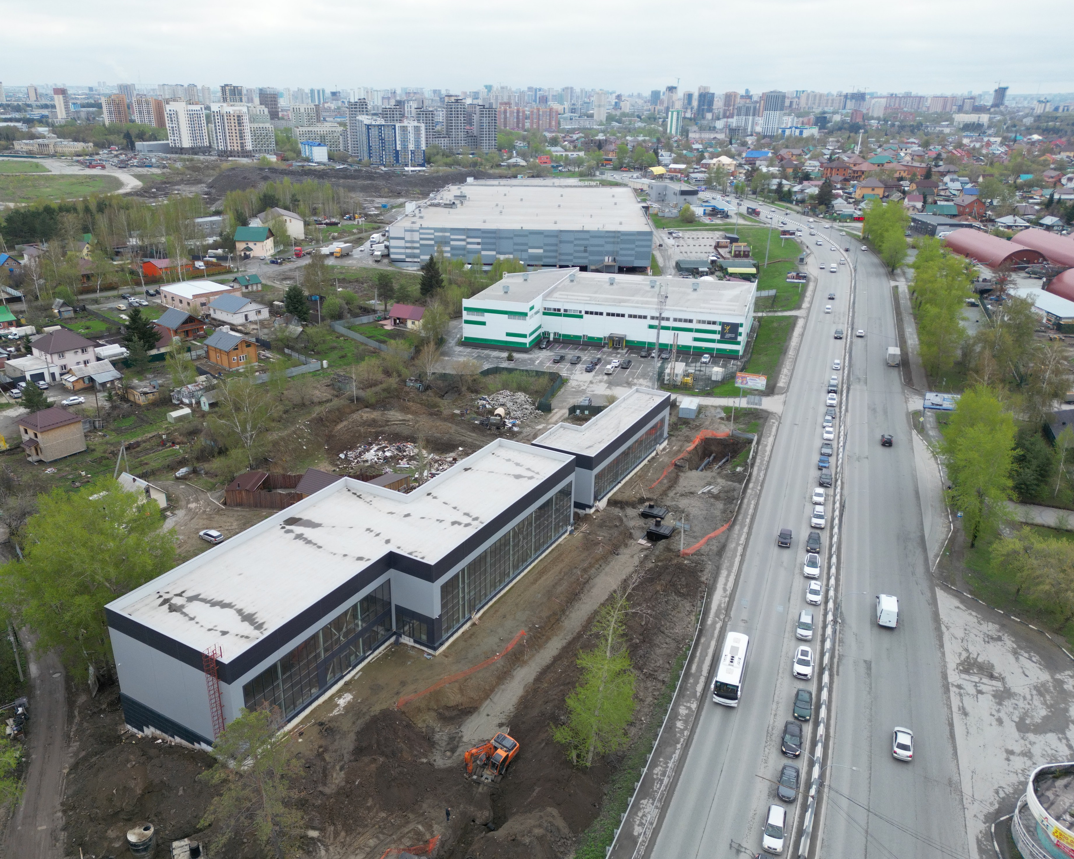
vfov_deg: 54.9
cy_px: 443
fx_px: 826
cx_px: 489
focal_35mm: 26
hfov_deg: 65.9
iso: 200
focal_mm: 6.72
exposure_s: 1/1250
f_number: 1.7
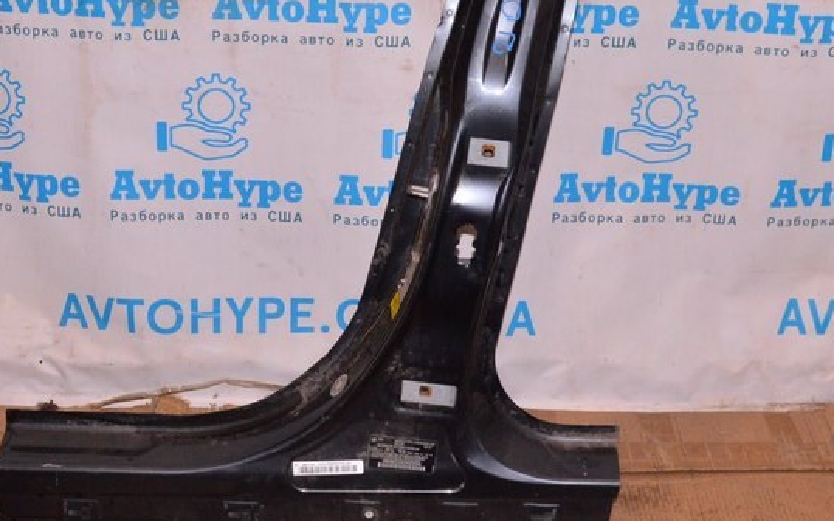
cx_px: 415
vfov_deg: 20.1
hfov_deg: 32.0
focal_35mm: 64
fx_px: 1454
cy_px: 126
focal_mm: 22
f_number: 8
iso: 1600
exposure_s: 1/200
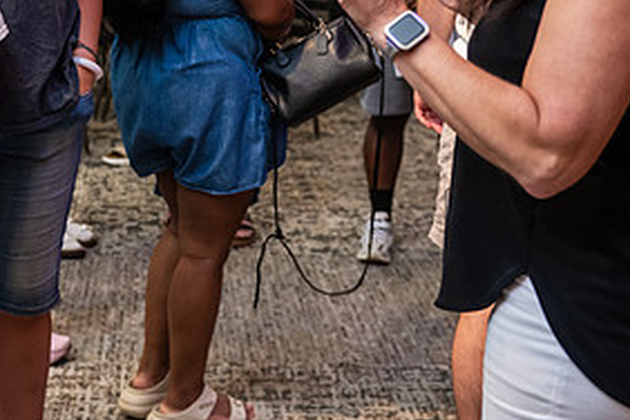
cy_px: 1
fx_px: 1260
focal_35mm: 72
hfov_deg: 27.6
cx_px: 143
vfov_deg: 18.4
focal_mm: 35
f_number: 3.2
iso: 2000
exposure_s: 1/160
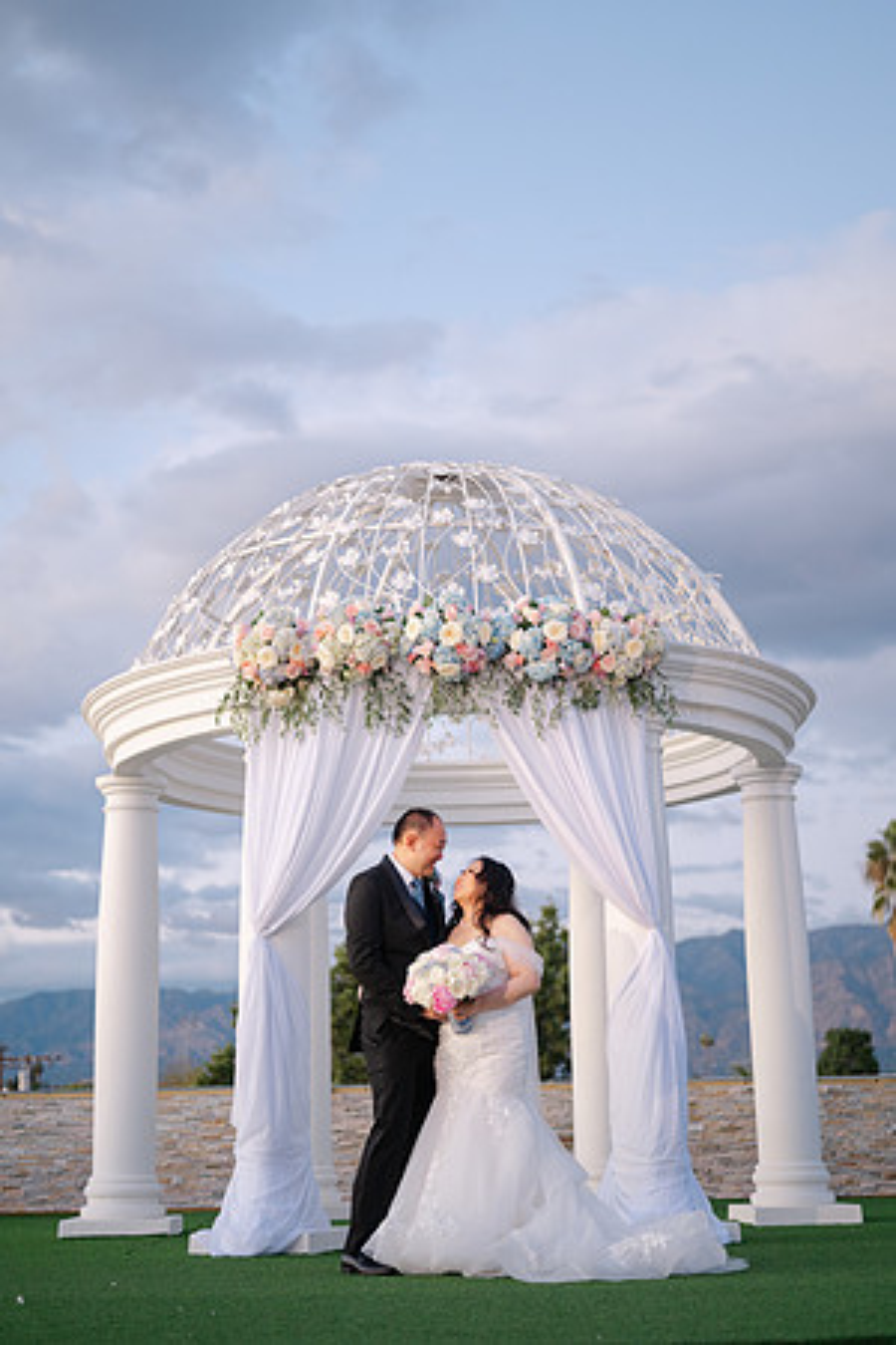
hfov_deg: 27.0
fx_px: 1867
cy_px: 672
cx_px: 448
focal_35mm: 50
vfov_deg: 39.6
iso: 400
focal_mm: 50
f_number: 1.8
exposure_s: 1/80
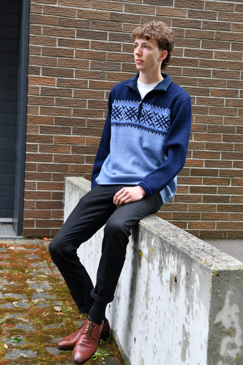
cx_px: 113
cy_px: 185
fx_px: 618
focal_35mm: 61
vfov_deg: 32.9
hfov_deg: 22.2
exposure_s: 1/90
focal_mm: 52
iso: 800
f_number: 4.8
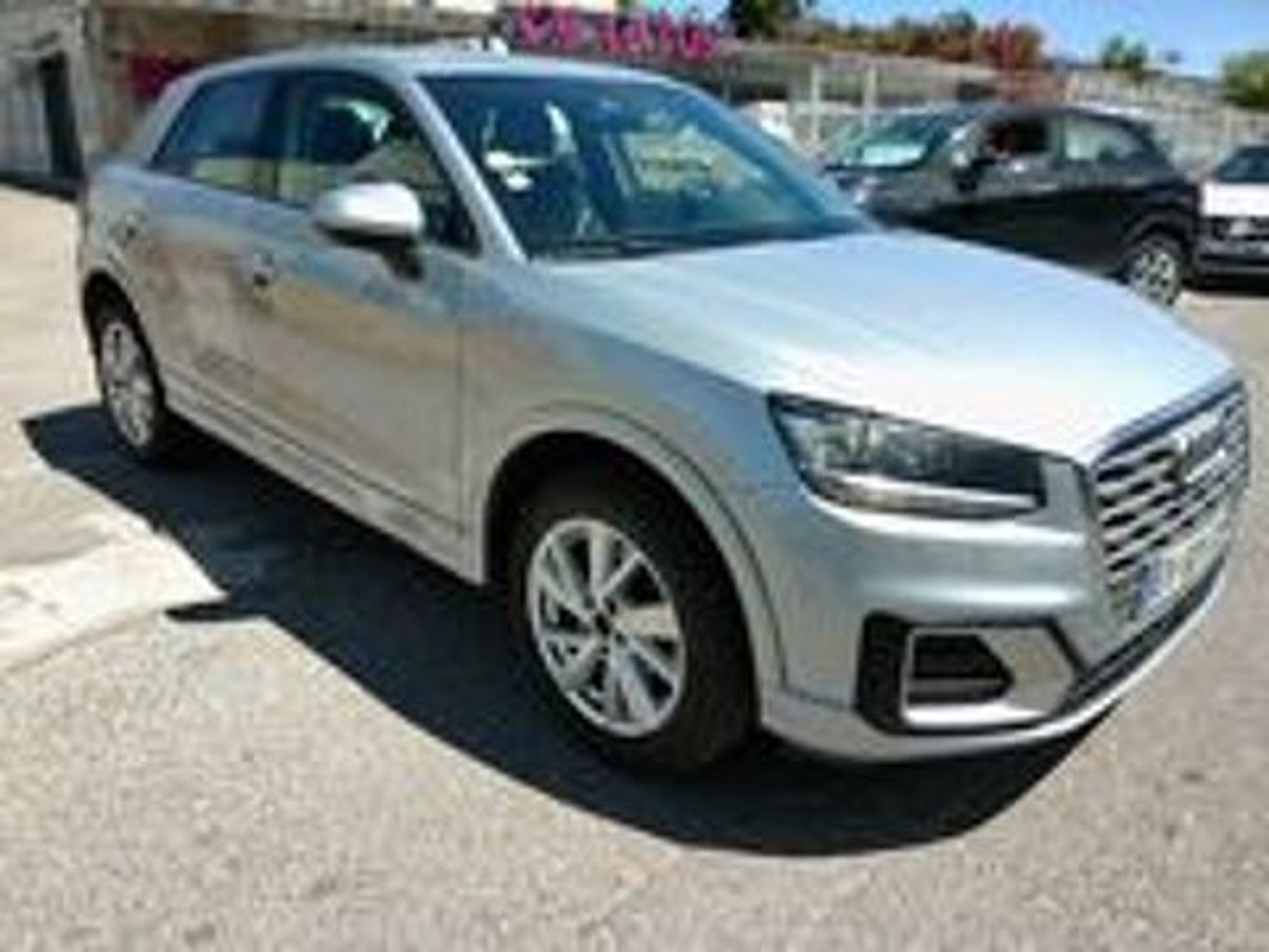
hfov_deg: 67.3
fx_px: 953
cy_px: 476
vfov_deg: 53.1
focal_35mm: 26
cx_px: 634
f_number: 2
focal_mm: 3
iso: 100
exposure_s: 1/772
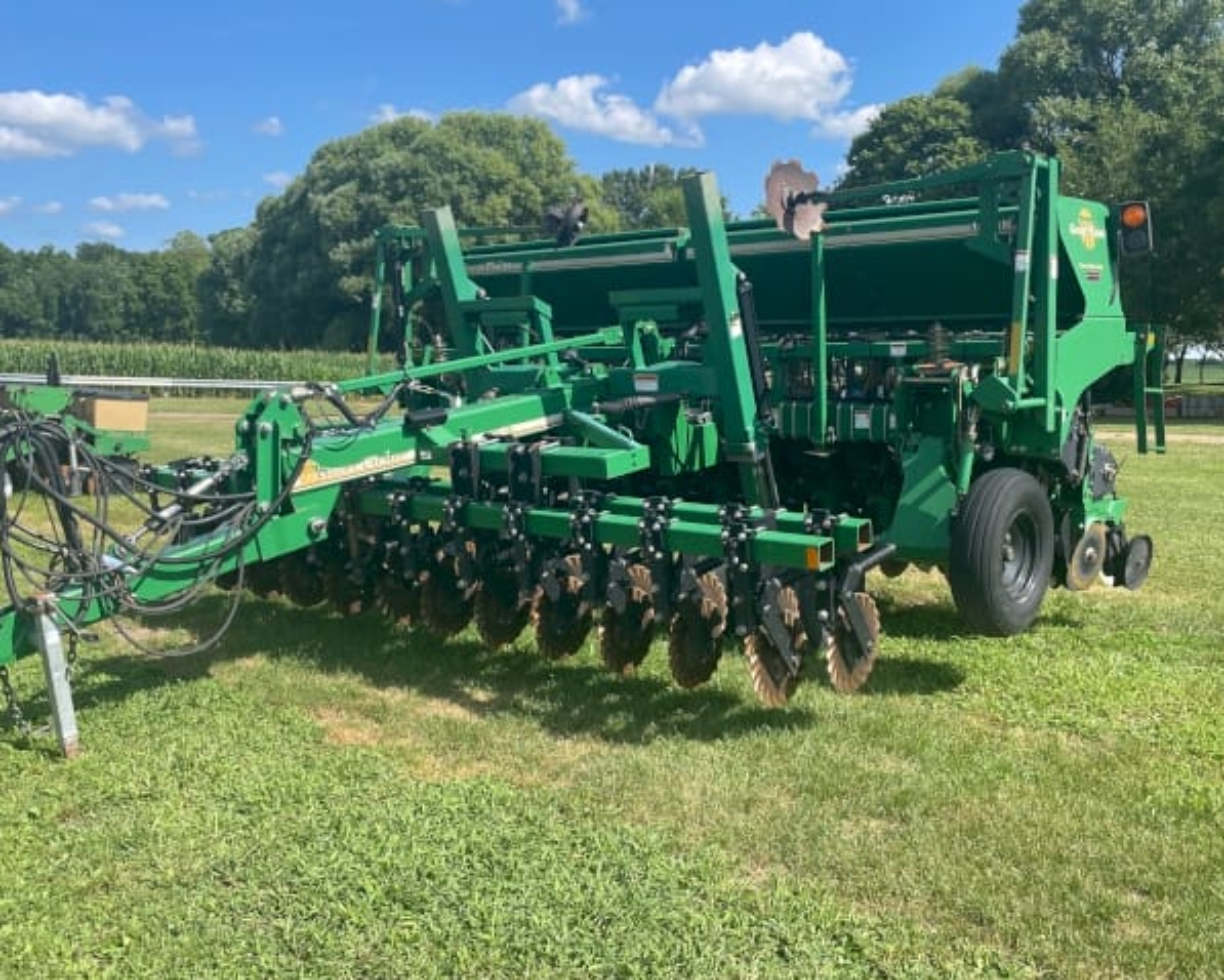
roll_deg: -0.4
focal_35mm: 34
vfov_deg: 43.4
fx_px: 1232
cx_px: 590
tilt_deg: -3.0
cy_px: 517
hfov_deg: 52.8
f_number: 1.6
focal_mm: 4.2
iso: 32
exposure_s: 1/2212
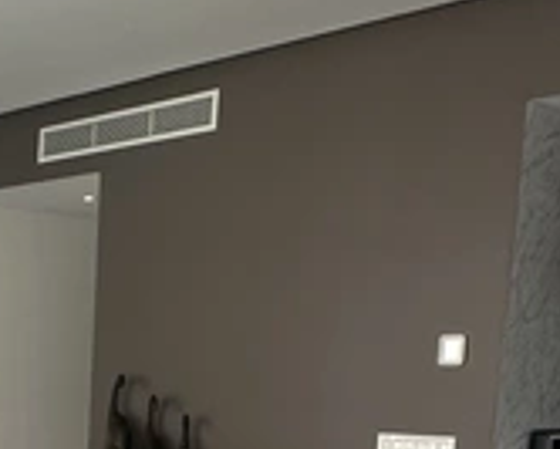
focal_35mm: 66
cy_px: 520
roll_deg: -0.7
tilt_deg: -6.8
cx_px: -159
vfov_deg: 21.7
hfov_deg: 25.0
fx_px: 1095
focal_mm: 2.22
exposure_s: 1/99
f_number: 2.2
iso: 100
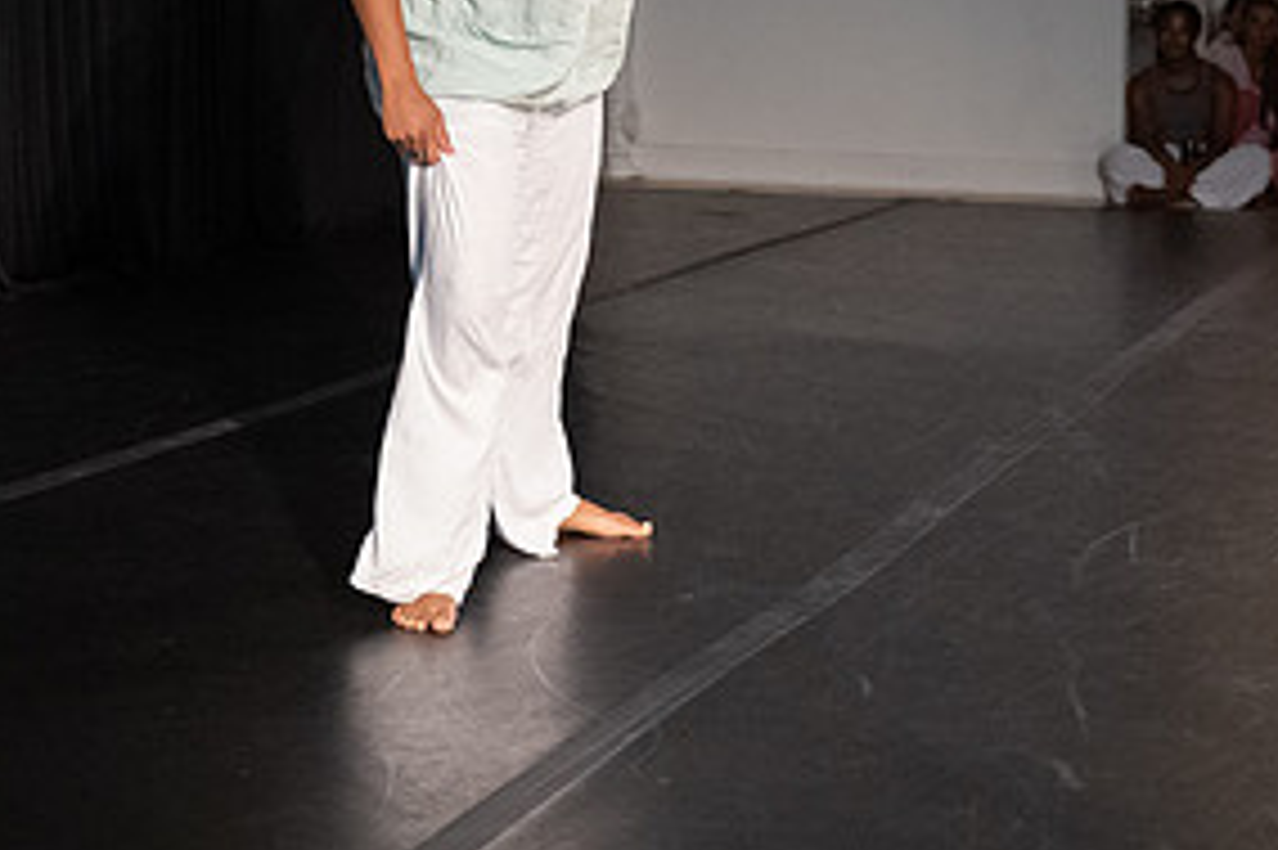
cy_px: -38
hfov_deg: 23.0
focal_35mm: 88
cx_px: 441
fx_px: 3122
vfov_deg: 15.2
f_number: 3.5
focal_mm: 38
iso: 6400
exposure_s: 1/400
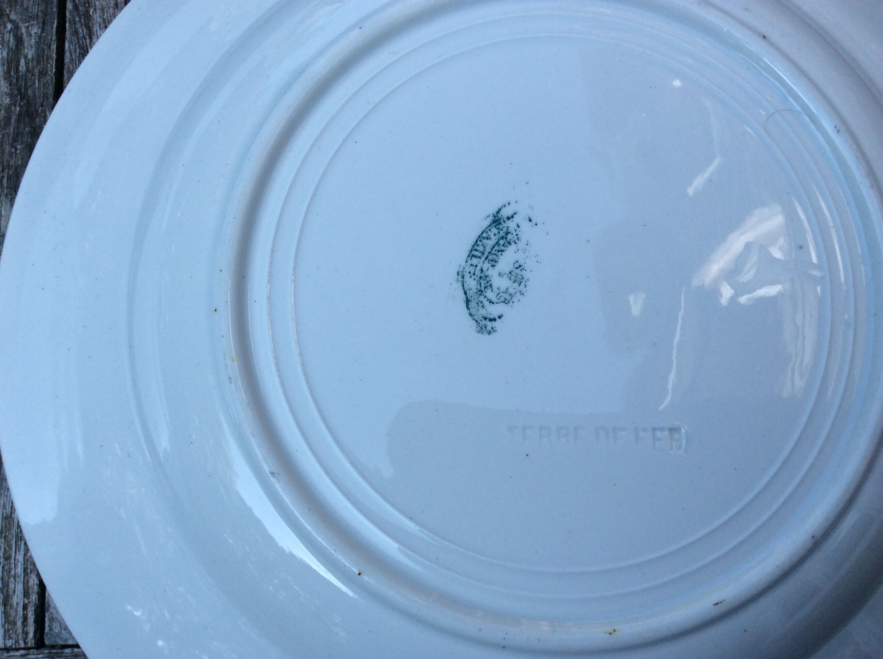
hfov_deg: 56.9
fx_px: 815
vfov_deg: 44.1
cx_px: 442
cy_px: 330
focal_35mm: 32
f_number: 2.4
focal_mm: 3.3
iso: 32
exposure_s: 1/529
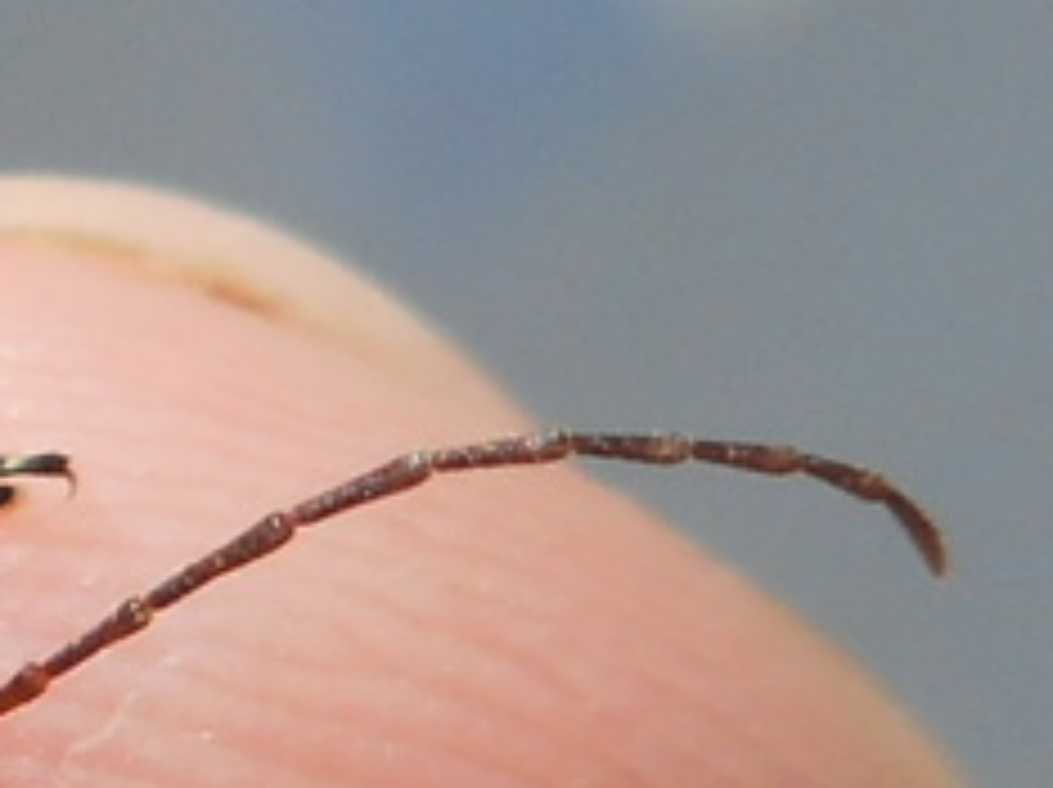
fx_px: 3768
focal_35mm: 124
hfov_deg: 14.4
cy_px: 707
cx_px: -691
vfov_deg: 11.9
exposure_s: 1/500
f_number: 4.2
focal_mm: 6
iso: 80
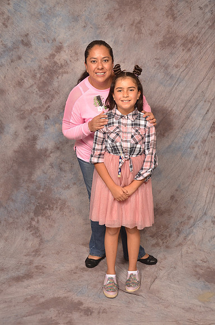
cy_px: 162
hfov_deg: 31.7
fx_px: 378
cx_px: 108
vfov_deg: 46.5
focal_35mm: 42
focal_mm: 28
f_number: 5.6
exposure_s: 1/60
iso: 200
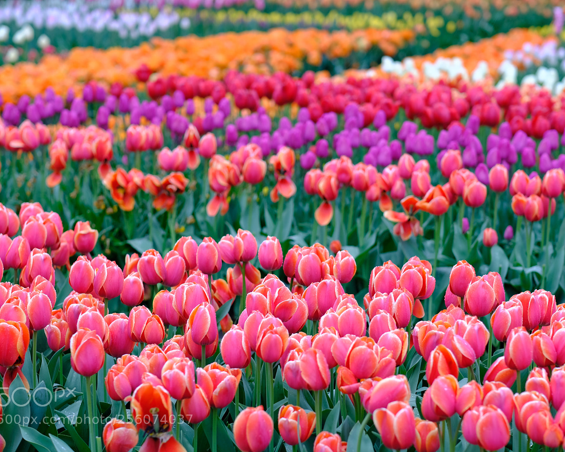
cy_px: 226
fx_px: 1589
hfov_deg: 20.2
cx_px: 311
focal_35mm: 95
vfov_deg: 16.2
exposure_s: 1/140
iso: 200
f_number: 2.2
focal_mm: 56
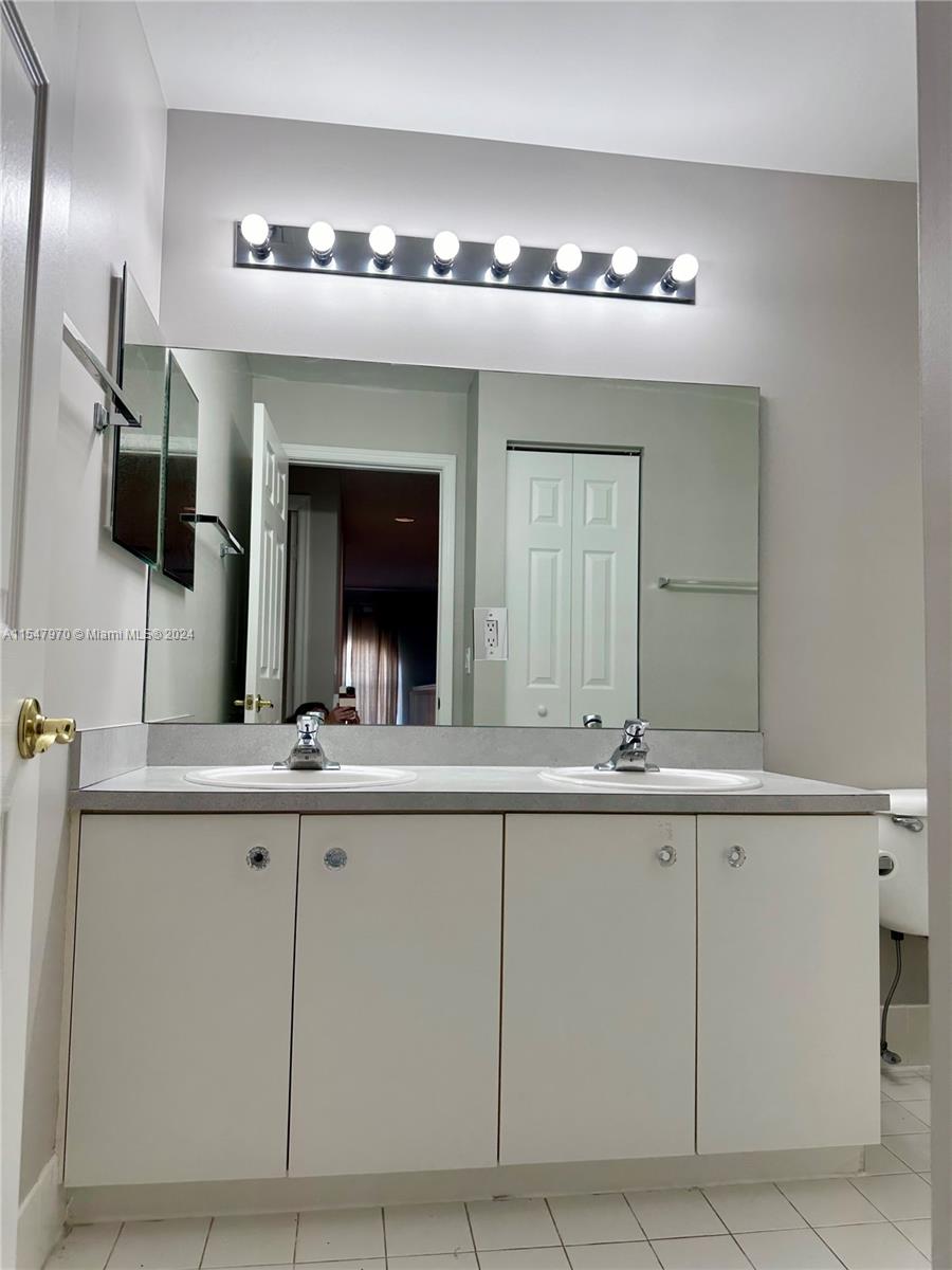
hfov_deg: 56.8
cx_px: 476
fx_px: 880
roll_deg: -2.2
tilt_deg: +4.8
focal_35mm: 24
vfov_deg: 71.6
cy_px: 635
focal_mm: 6.86
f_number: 1.78
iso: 64
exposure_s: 1/120
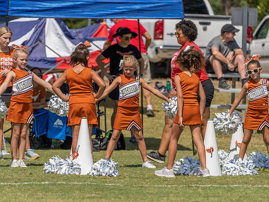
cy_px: 101
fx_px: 3381
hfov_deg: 4.6
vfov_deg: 3.4
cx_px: 142
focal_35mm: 435
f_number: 5.6
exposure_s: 1/1000
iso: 160
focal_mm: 400
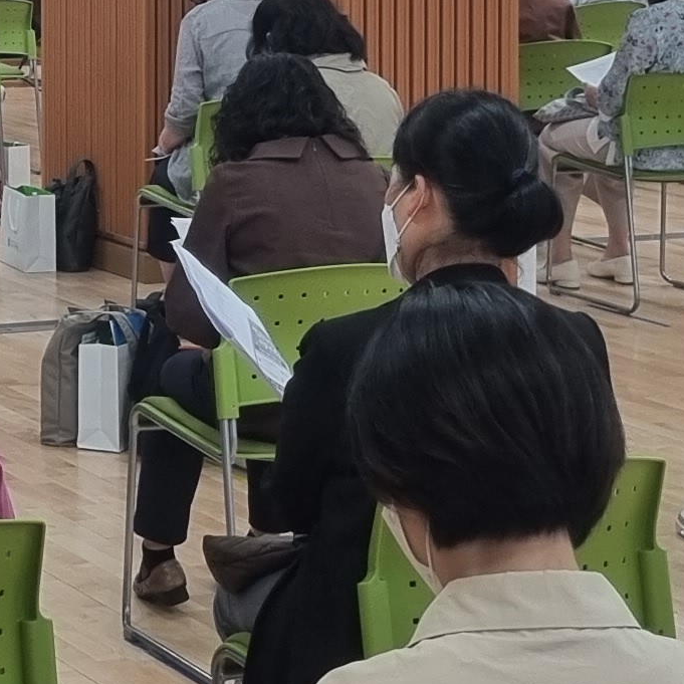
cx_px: -74
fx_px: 3040
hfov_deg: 12.6
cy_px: -131
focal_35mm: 136
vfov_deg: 12.5
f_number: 1.8
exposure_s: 1/120
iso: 100
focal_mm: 5.4
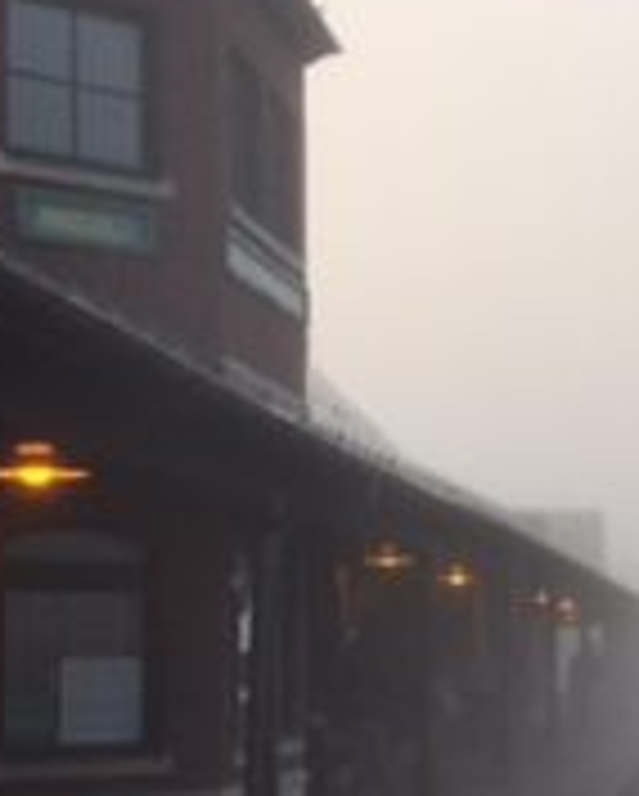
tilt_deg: +0.9
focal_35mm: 95
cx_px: 983
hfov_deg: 15.0
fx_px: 2242
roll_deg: +0.1
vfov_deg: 19.9
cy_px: 652
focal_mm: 4.15
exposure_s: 1/235
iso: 32
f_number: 2.2
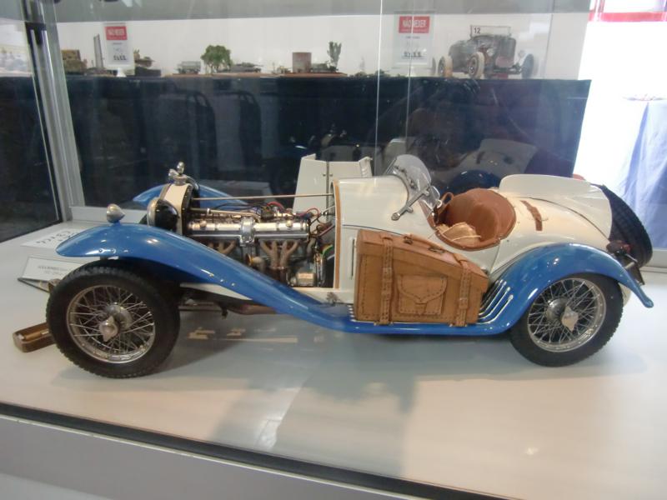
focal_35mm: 24
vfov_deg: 56.8
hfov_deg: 71.6
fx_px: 462
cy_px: 250
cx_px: 334
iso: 400
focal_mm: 4.3
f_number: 3.2
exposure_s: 1/50
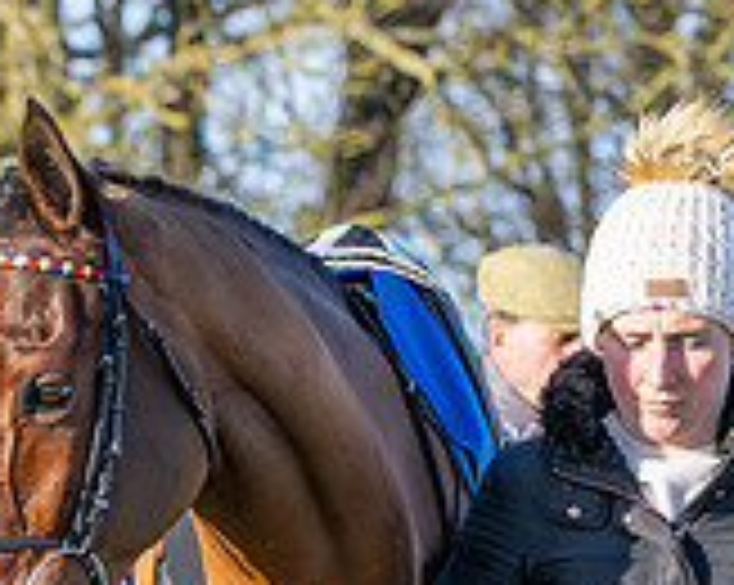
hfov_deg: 2.4
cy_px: 859
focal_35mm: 809
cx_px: 584
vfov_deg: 1.9
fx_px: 17553
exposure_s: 1/1600
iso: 400
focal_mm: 110
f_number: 5
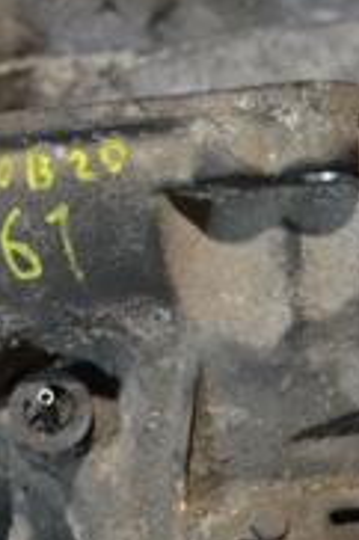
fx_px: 1783
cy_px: 582
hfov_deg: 11.4
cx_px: 317
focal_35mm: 119
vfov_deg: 16.7
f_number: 5.6
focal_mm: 24
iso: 3200
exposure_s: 1/125
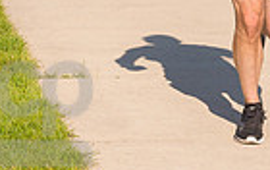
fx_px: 2425
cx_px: 309
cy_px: -156
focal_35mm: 329
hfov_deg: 6.3
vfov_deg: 4.0
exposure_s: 1/2000
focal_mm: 78
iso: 400
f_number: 5.6
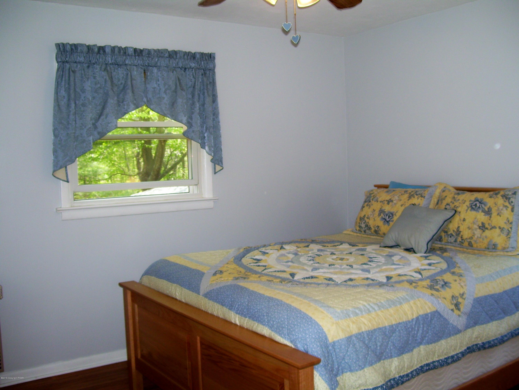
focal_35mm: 36
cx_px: 260
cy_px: 195
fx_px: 540
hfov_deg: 51.3
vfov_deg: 39.7
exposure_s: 1/60
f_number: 2.7
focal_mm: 6
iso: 80
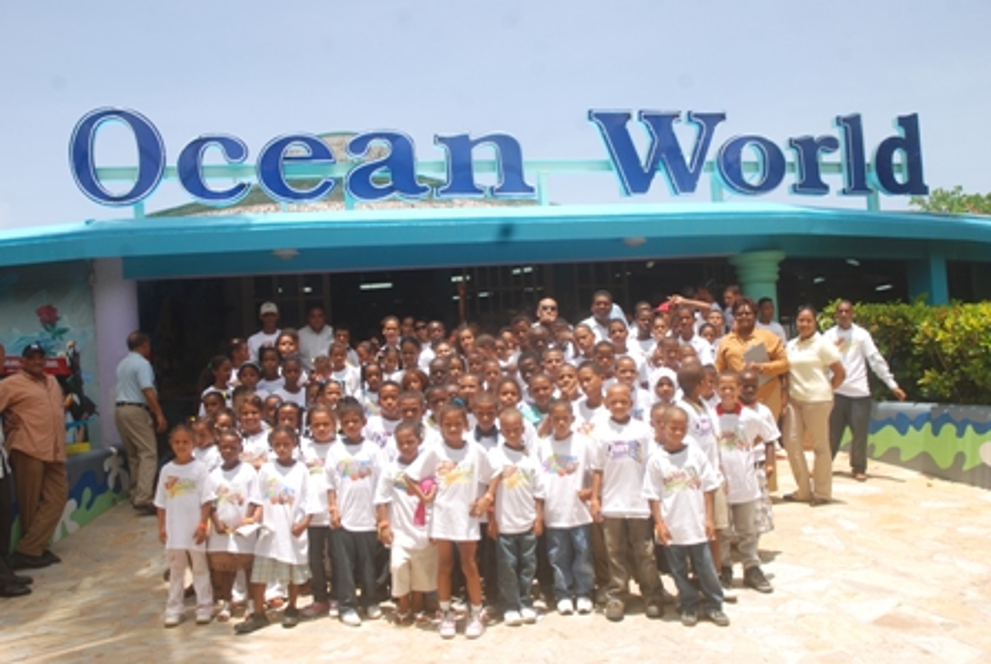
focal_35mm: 33
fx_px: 910
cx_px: 496
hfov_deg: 57.2
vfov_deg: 40.1
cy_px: 332
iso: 160
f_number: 8
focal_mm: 22
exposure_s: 1/250
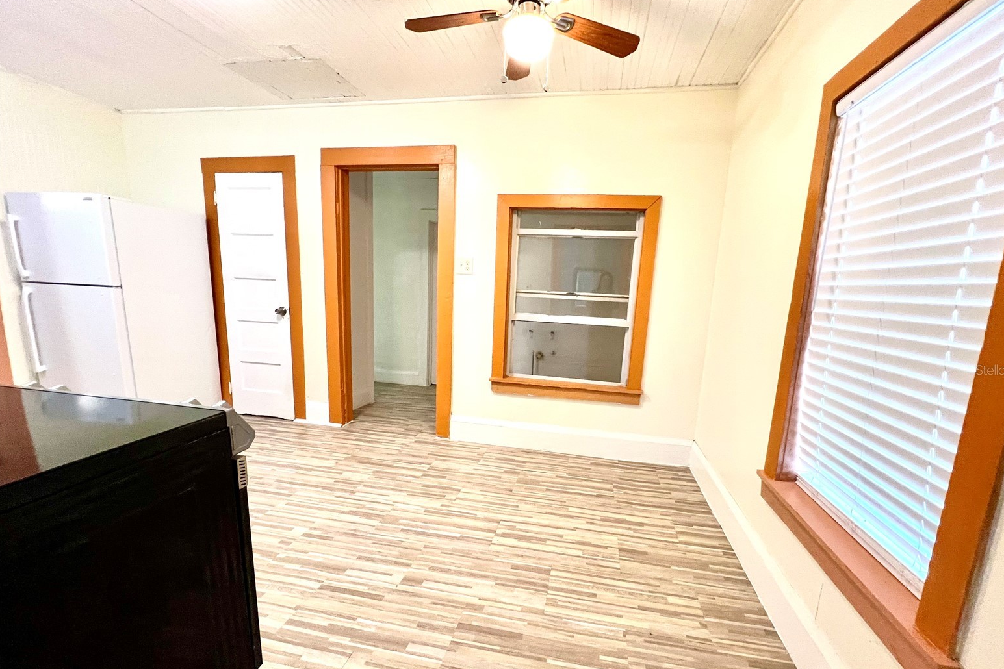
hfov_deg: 104.2
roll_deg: -2.6
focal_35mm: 14
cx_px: 517
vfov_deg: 80.9
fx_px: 390
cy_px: 370
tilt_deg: -9.8
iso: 200
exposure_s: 1/60
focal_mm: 1.57
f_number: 1.8
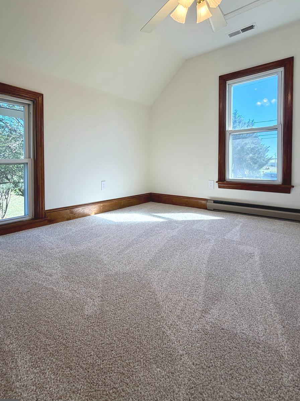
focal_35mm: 18
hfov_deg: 71.2
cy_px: 169
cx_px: 129
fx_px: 208
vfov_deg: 87.1
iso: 50
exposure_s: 1/172
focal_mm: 2.22
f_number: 2.2
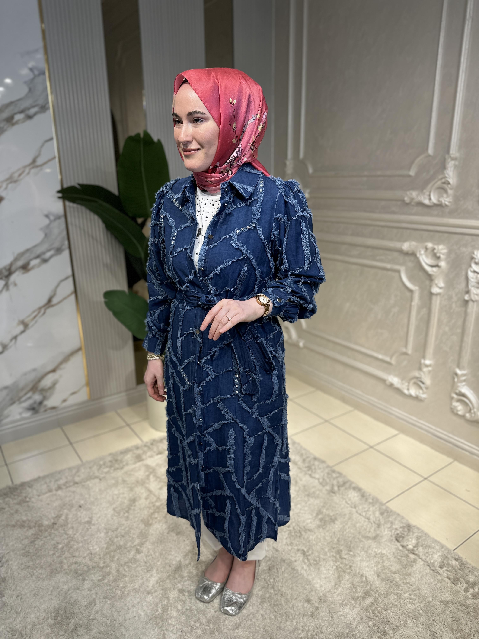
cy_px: 320
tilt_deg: -16.9
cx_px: 240
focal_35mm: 24
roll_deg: -0.1
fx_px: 443
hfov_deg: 56.8
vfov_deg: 71.6
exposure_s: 1/480
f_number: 1.78
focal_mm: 6.86
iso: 80
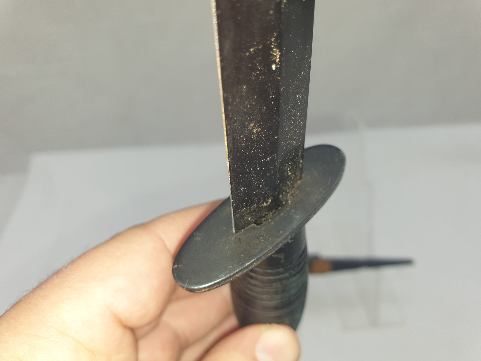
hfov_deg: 67.3
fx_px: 361
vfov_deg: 53.1
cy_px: 180
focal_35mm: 26
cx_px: 240
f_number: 2.4
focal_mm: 4.3
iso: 50
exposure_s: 1/164
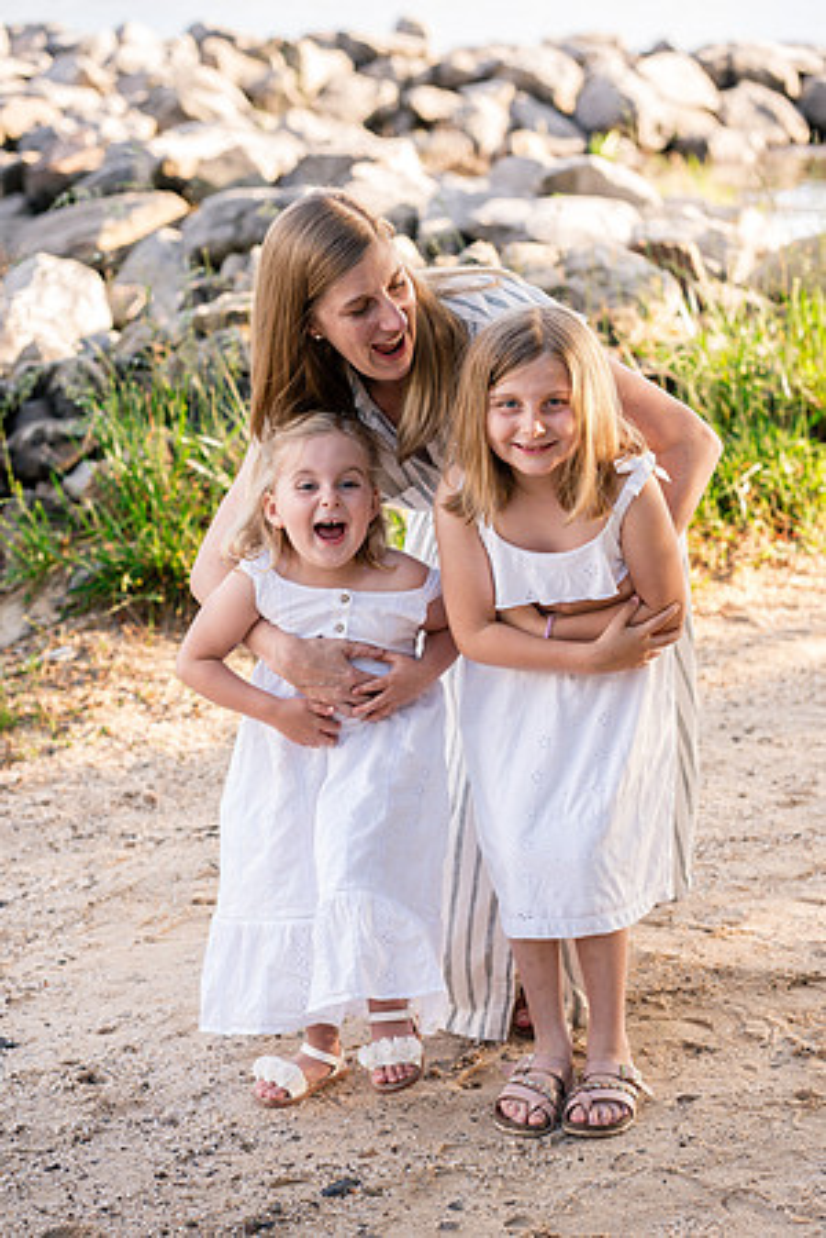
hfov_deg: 16.1
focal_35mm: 85
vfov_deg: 23.9
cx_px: 413
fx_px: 2925
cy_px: 619
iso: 800
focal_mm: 85
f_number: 4.5
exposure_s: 1/500
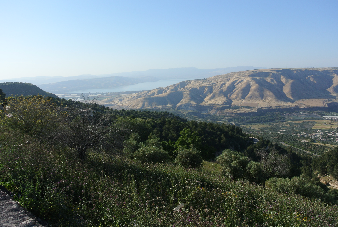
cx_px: 169
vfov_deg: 42.5
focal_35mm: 31
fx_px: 292
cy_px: 114
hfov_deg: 60.2
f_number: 5.6
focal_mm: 11.8
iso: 100
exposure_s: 1/500
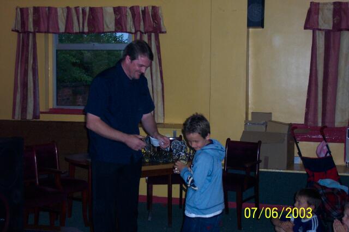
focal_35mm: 61
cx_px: 174
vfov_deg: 22.2
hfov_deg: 32.9
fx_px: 591
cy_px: 116
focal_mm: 12.6
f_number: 3.5
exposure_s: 1/45
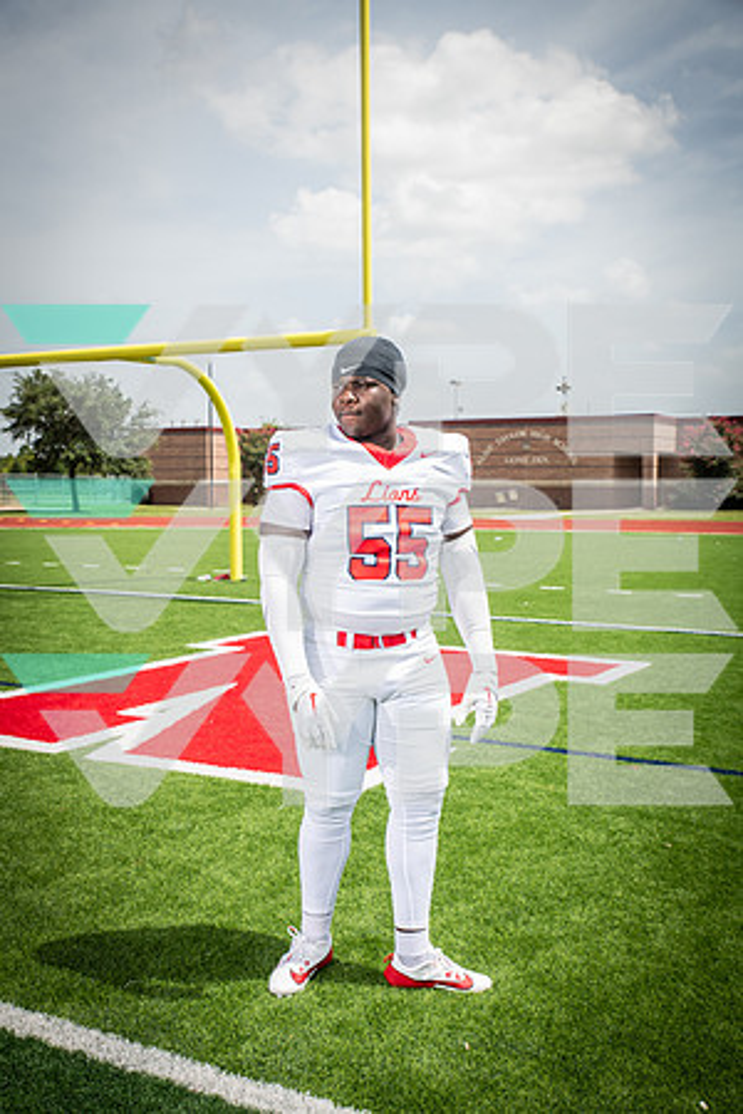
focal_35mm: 38
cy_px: 557
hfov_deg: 35.1
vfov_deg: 50.7
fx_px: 1176
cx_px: 372
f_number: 7.1
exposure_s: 1/500
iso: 160
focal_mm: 38
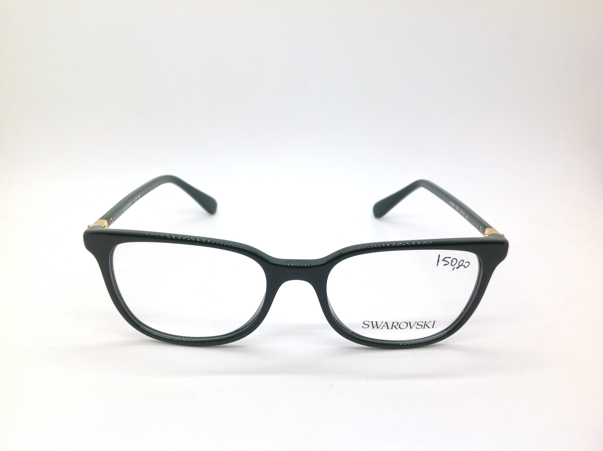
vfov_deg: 40.6
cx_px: 302
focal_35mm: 35
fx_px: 609
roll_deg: -1.6
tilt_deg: -23.0
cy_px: 226
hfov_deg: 52.7
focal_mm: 4.28
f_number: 2.4
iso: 64
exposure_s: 1/60
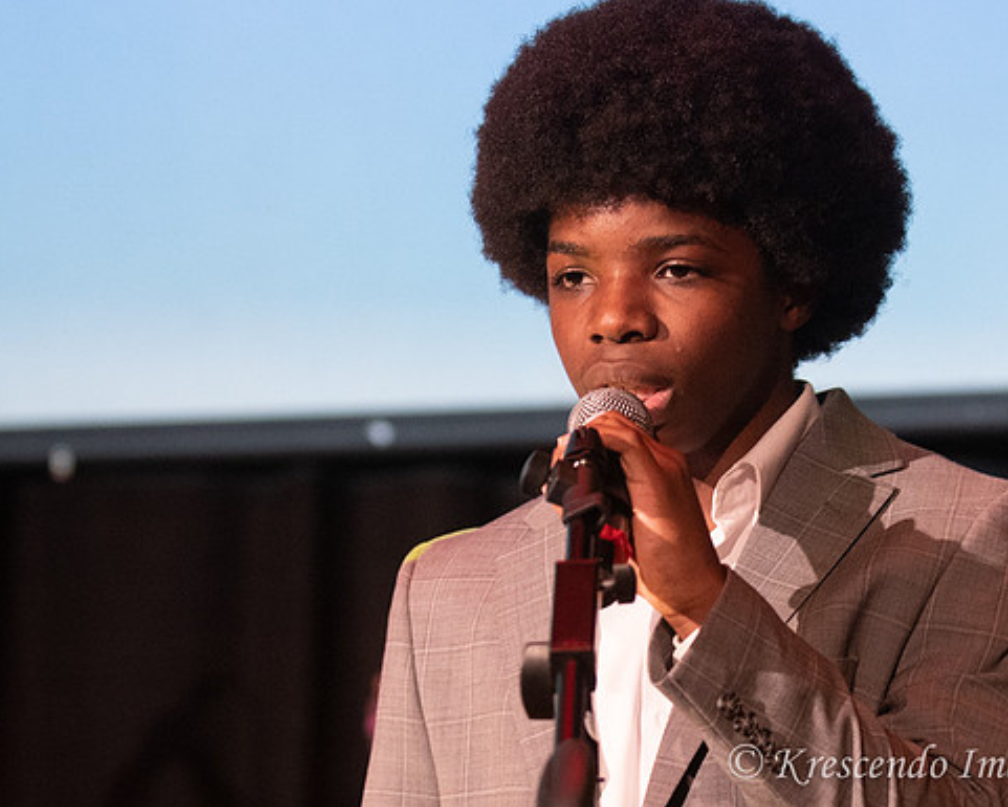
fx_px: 5699
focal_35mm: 191
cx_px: 705
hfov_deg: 10.1
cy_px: 369
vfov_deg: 8.1
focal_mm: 82
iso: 3200
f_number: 2.8
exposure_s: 1/200
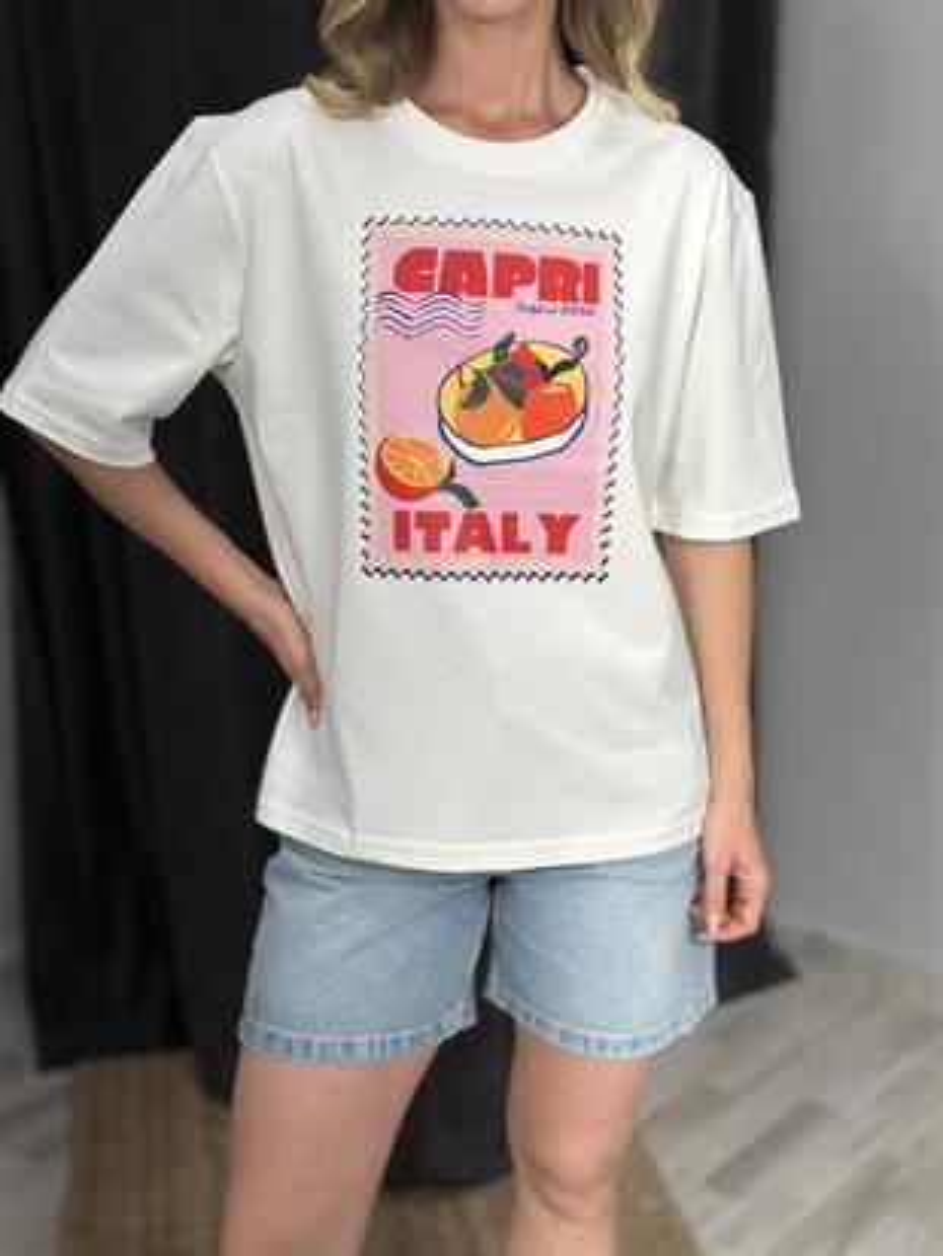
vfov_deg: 39.6
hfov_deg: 30.3
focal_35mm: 48
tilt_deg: -15.1
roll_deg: +0.5
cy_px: 628
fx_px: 1743
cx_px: 472
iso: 80
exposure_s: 1/184
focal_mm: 6.86
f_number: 1.78
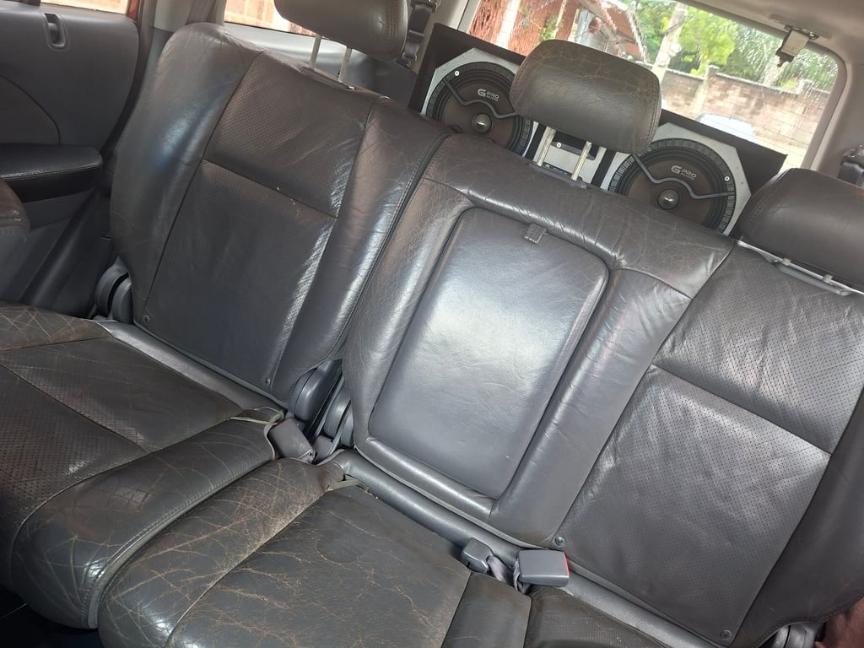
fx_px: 574
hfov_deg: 73.9
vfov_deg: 58.9
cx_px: 432
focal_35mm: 23
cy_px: 324
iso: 250
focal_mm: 5.54
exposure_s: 1/40
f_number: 1.8
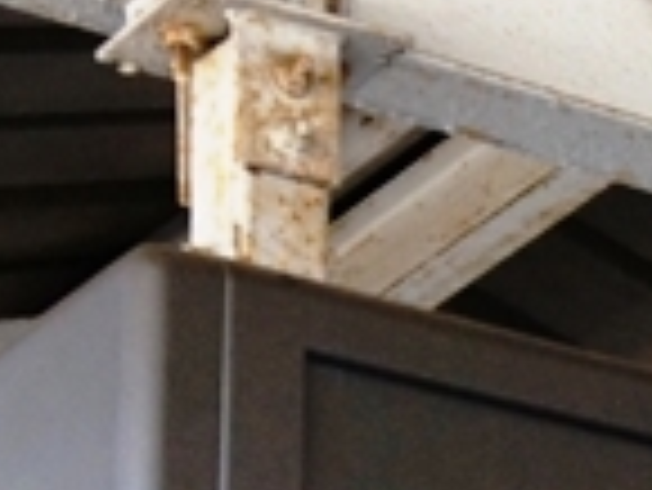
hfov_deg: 7.2
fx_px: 5090
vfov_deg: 5.5
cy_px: 701
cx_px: 1061
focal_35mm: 270
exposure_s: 1/80
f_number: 4.5
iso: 1600
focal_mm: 34
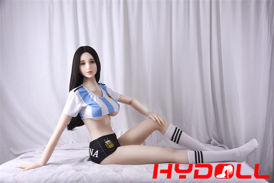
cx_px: 137
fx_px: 304
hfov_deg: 48.5
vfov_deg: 33.4
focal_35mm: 40
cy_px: 92
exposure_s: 1/160
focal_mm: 40
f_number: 7.1
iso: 100
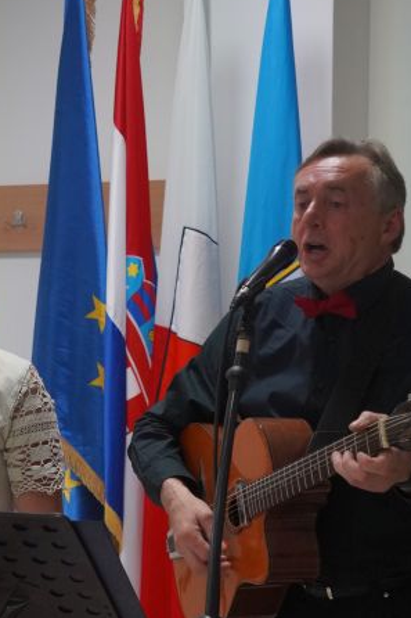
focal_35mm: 100
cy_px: 510
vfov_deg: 20.2
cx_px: 131
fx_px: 1714
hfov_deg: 13.7
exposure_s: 1/200
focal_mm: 30
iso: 1250
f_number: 3.2
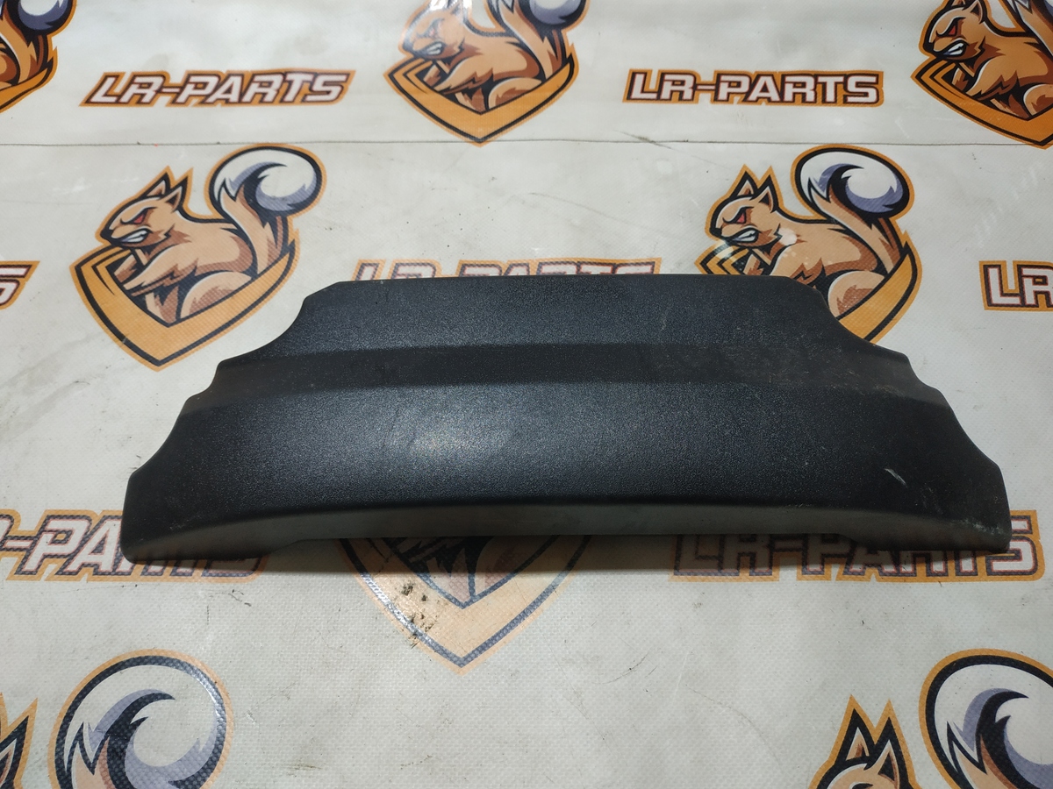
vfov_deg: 56.8
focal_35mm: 24
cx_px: 526
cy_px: 394
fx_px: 730
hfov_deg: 71.6
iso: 200
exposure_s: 1/100
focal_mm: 3.94
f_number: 1.9
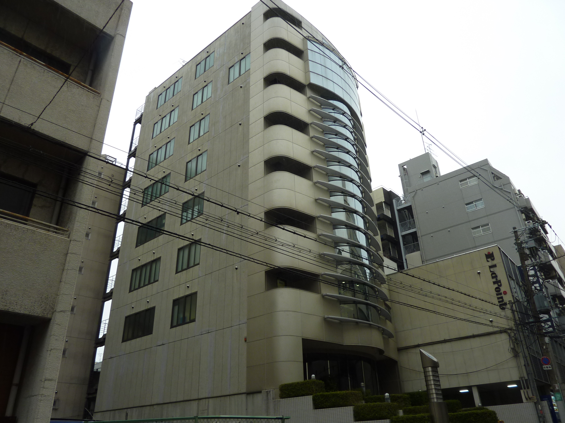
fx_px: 408
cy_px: 212
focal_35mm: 25
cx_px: 282
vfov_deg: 54.9
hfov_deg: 69.4
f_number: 3.3
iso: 80
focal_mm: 4.1
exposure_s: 1/80
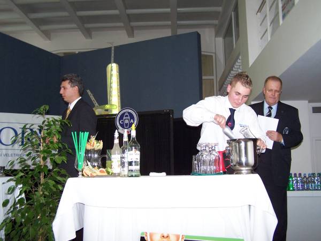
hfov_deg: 46.8
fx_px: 371
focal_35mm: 40
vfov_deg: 36.0
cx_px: 160
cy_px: 120
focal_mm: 6.7
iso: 140
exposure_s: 1/60
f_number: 2.8
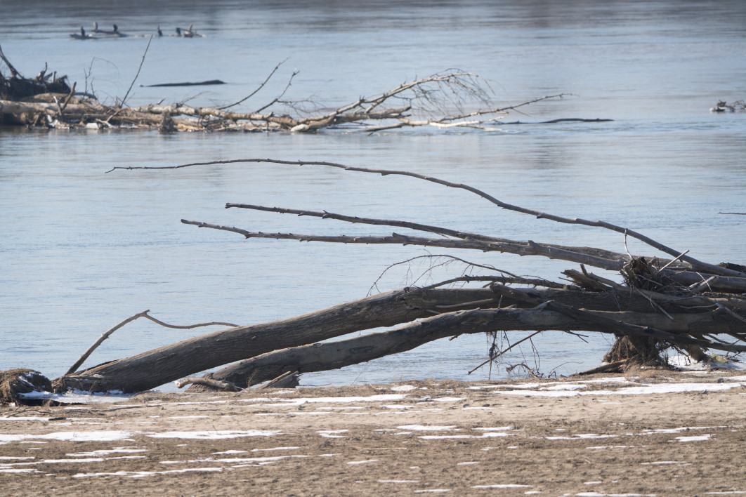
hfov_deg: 5.1
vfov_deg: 3.4
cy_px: 248
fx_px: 8392
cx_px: 373
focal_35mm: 405
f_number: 8
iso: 160
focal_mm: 405
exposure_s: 1/250
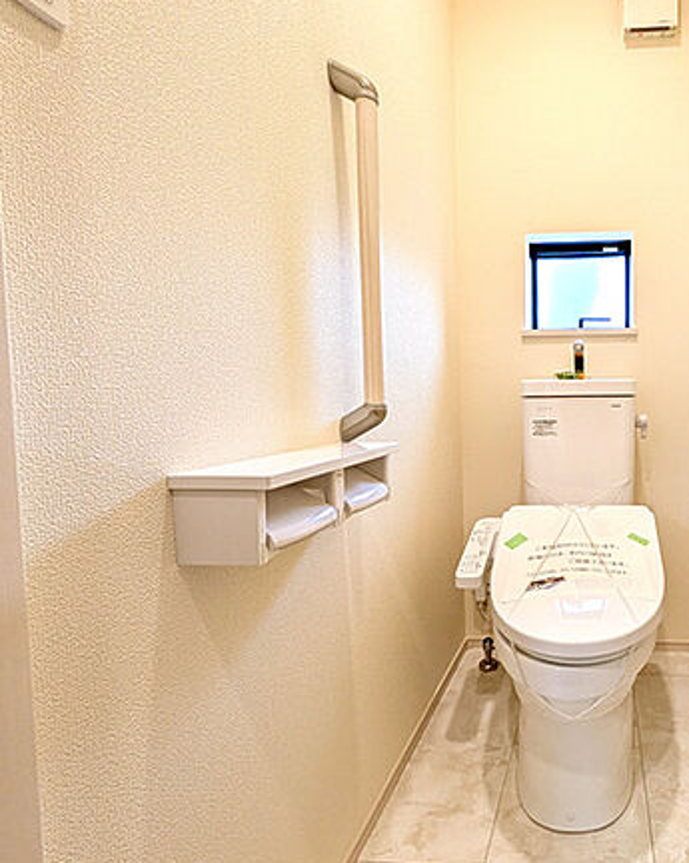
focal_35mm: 19
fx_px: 485
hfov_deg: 63.6
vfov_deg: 83.3
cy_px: 426
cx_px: 567
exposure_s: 1/50
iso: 163
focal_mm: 1.83
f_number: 2.2
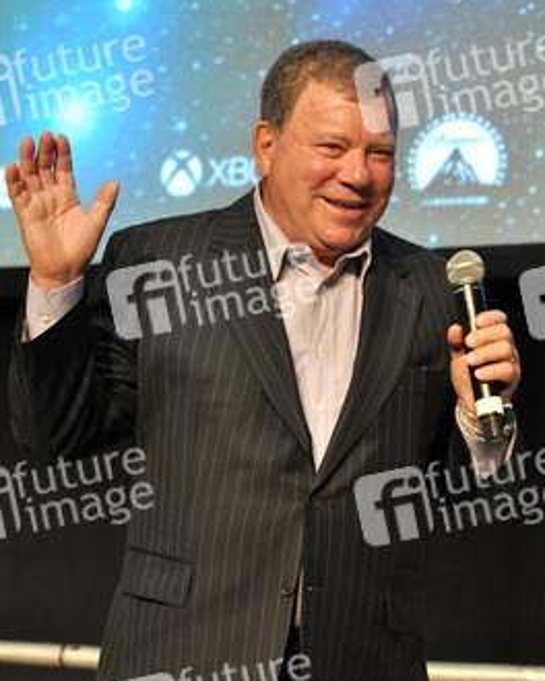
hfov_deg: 11.6
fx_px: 2682
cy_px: 394
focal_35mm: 133
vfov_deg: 14.5
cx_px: 274
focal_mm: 78
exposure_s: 1/125
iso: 2000
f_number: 5.6
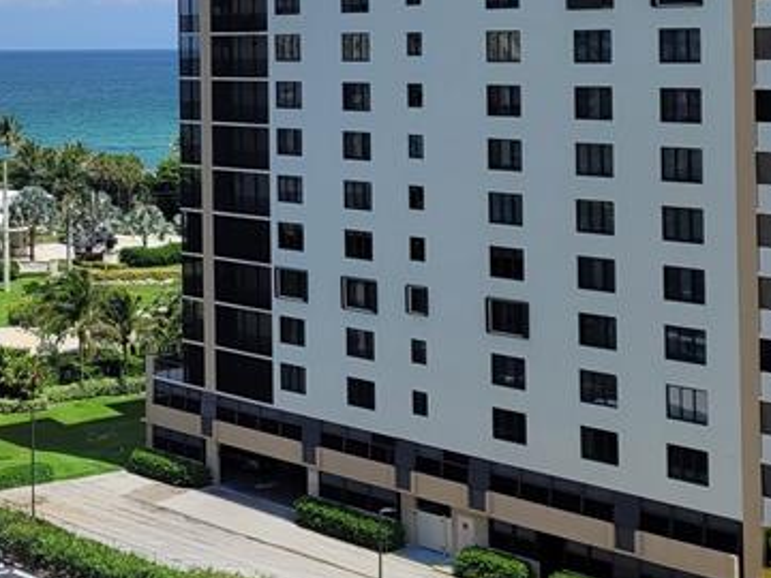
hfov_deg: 23.5
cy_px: 64
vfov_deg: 19.6
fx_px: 1648
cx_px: -208
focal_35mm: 74
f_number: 1.8
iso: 40
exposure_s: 1/3924
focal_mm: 5.4
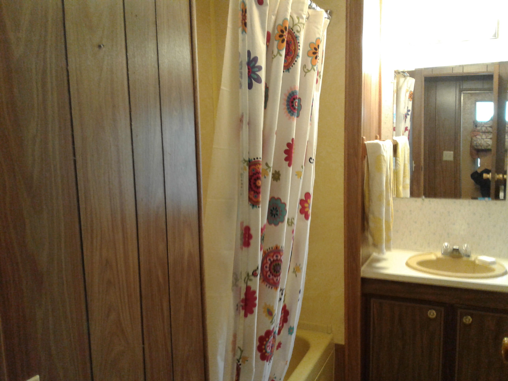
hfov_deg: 55.4
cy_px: 190
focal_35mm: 33
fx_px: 484
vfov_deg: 42.9
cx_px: 254
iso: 50
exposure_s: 1/16
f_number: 2.2
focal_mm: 3.3
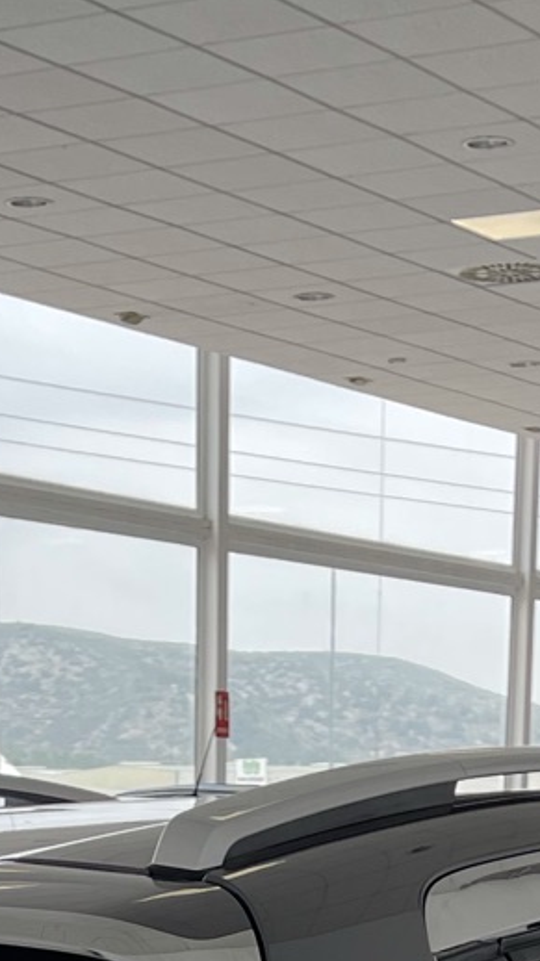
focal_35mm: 112
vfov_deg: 16.4
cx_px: 121
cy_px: 1679
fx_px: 2854
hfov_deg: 10.8
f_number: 1.6
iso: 32
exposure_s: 1/263
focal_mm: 5.1
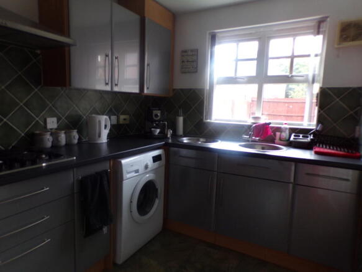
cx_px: 181
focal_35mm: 24
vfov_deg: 56.8
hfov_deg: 71.6
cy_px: 136
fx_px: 251
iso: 100
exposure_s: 1/70
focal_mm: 4.3
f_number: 3
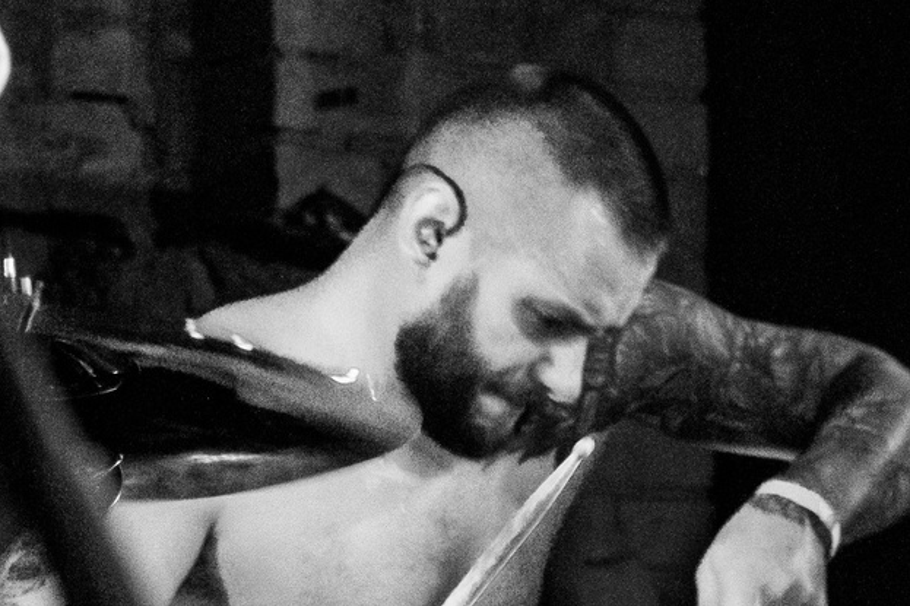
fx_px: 4776
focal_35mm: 189
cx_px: 611
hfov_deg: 10.9
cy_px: 350
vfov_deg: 7.3
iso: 5000
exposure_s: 1/160
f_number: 2.8
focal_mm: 46
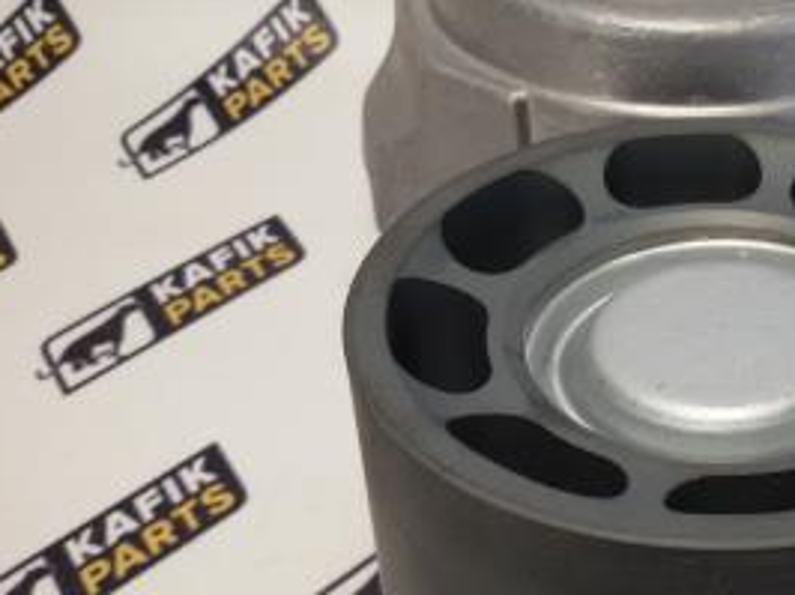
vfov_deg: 23.2
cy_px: 339
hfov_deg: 29.4
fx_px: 1446
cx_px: 726
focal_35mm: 63
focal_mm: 2.93
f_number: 2.4
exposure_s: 1/33
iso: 50
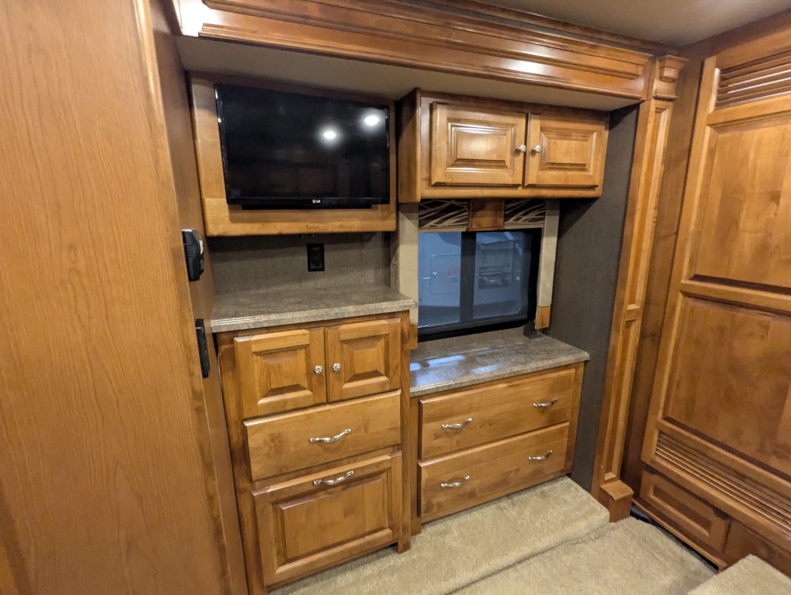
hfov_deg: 94.4
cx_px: 396
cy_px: 298
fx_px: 366
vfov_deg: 78.2
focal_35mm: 16
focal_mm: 2.35
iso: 723
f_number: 2.2
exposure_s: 1/23.8
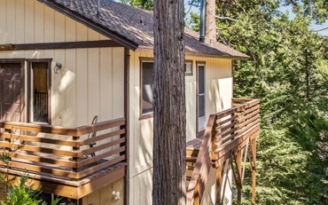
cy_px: 65
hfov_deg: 43.6
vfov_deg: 29.0
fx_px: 393
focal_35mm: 44
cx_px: 76
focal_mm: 12.3
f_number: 2.8
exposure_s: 1/25
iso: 100
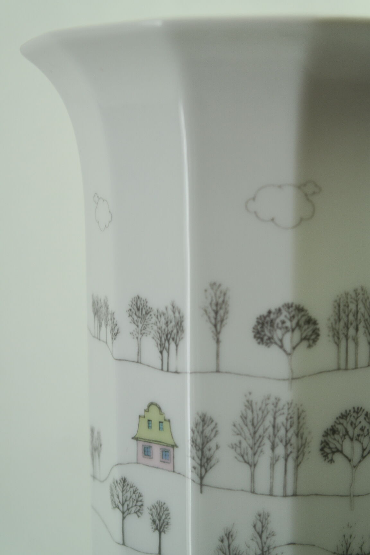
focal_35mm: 77
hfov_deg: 17.7
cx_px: 185
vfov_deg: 26.3
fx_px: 1187
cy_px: 278
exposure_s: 1/30
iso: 200
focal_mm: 50
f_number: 5.6
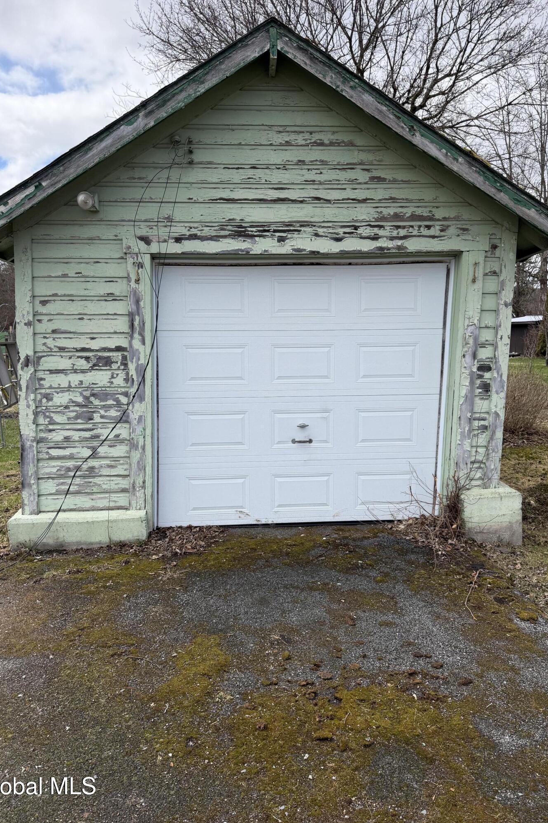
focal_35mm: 25
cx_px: 283
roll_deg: -1.4
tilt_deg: -11.4
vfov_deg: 71.5
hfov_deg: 51.3
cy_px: 412
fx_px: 571
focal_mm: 6.76
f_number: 1.78
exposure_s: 1/4167
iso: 100
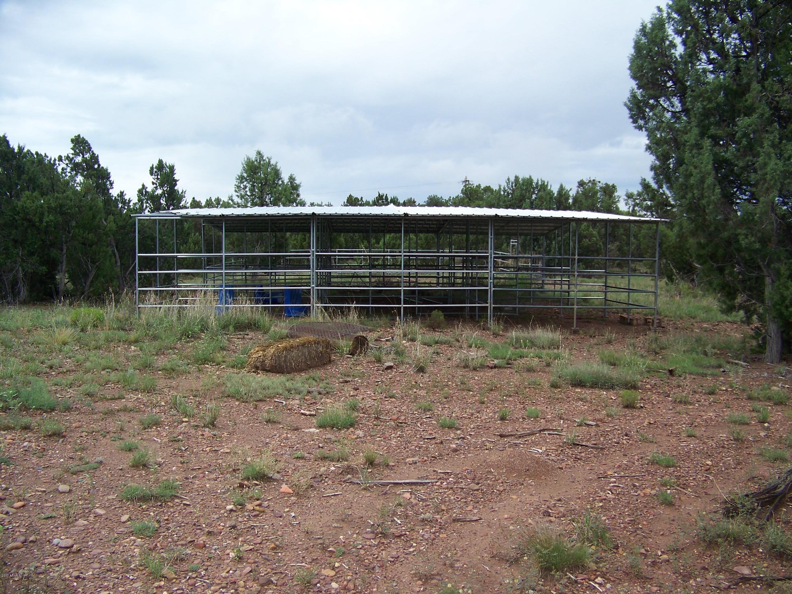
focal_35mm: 36
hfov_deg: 51.4
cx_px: 396
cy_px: 297
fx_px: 824
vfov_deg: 39.7
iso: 64
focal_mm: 5.85
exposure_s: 1/640
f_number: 2.8
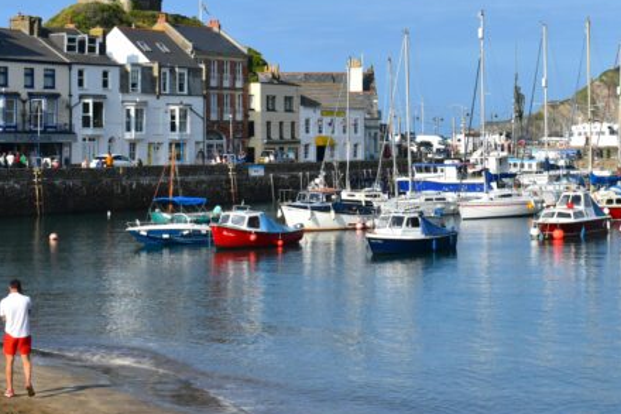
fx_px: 1535
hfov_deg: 22.7
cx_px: 446
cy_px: 72
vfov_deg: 15.2
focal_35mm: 89
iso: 200
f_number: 10
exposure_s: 1/400
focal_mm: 34
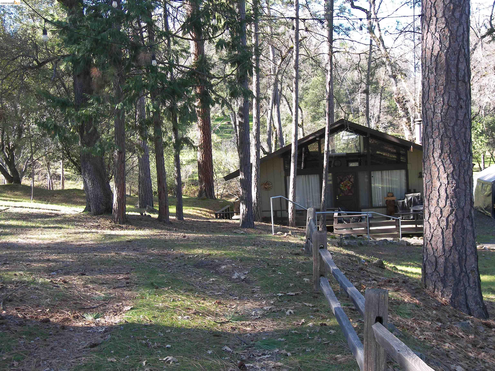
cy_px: 186
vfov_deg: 35.1
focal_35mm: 41
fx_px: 586
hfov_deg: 45.8
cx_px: 248
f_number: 3.2
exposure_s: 1/50
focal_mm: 8.7
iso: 50
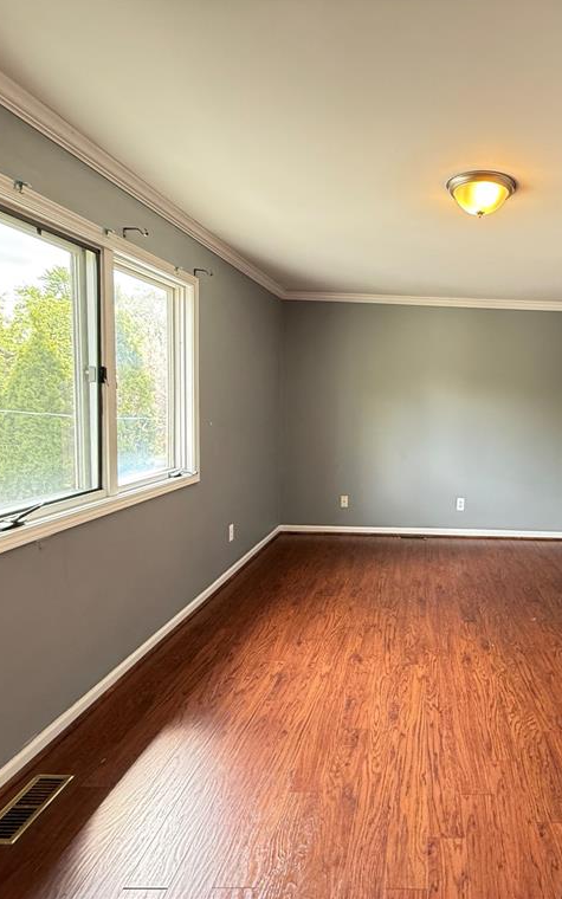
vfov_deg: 85.1
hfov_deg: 55.9
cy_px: 446
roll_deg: -1.6
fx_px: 490
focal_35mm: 20
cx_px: 439
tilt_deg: -5.0
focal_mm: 2.22
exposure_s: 1/60
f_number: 2.2
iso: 320
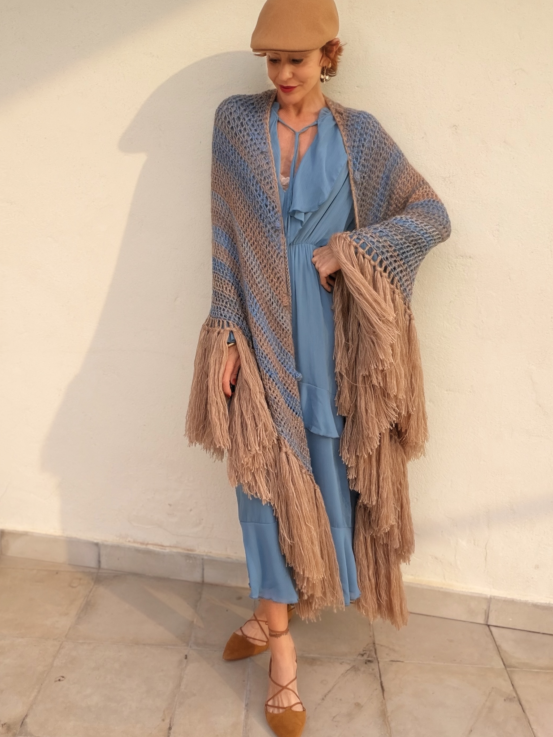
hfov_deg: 45.4
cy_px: 368
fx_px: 660
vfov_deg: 58.4
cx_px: 279
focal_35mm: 31
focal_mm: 2.71
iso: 25
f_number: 1.9
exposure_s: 1/473
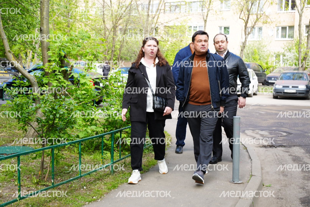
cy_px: 104
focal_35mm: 52
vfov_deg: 26.0
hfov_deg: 38.2
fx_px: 448
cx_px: 155
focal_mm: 52
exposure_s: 1/160
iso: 400
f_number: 6.3
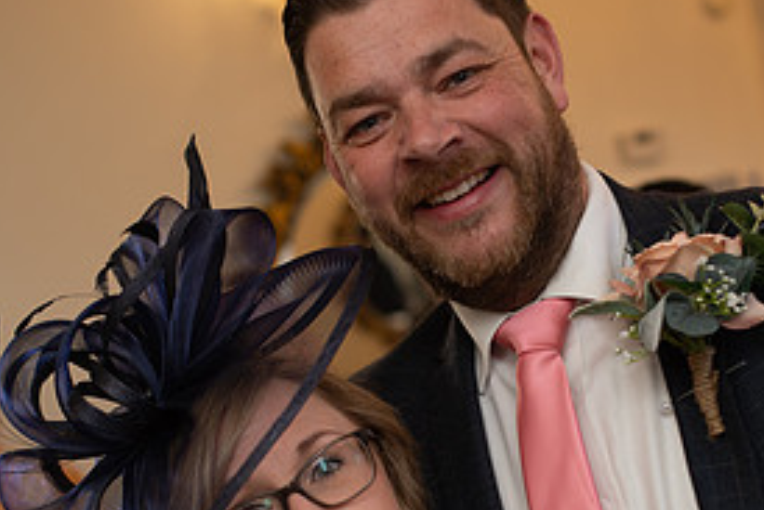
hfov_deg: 27.3
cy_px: 412
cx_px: 466
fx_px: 1571
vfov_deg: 18.3
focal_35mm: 74
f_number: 2.5
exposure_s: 1/100
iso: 100
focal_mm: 35
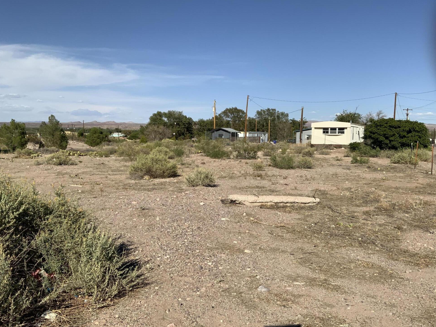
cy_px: 163
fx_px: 378
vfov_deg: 46.8
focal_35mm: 30
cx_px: 223
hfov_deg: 60.0
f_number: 1.8
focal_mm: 3
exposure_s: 1/3322
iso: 20
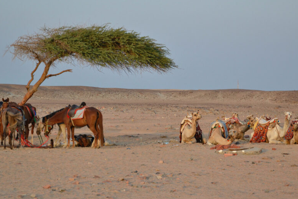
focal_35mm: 123
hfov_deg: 16.7
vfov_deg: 11.1
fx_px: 1018
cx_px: 156
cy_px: 115
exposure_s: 1/320
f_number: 5.3
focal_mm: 62
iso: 400
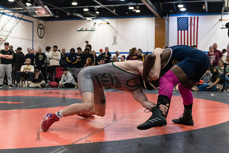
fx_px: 338
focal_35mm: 53
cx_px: 108
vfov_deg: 25.5
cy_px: 77
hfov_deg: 37.5
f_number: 3.2
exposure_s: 1/400
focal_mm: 48
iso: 5000
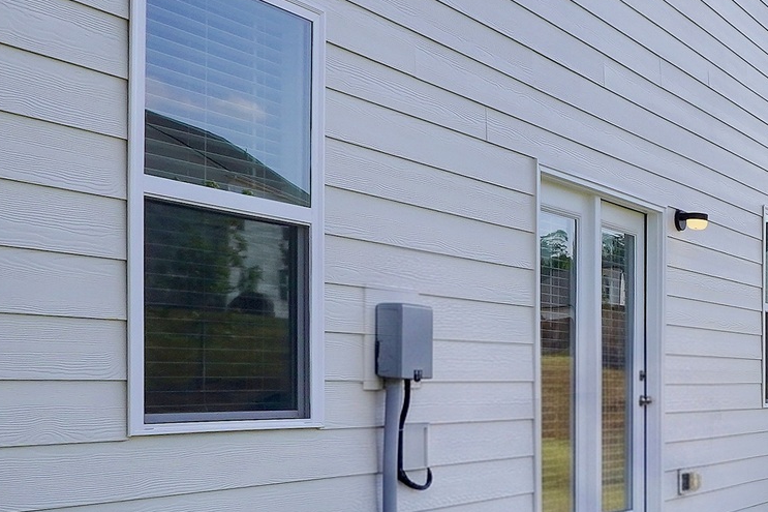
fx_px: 1322
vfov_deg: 21.8
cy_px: 326
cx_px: 1326
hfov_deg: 22.2
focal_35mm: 62
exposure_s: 1/160
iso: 100
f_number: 10
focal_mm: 10
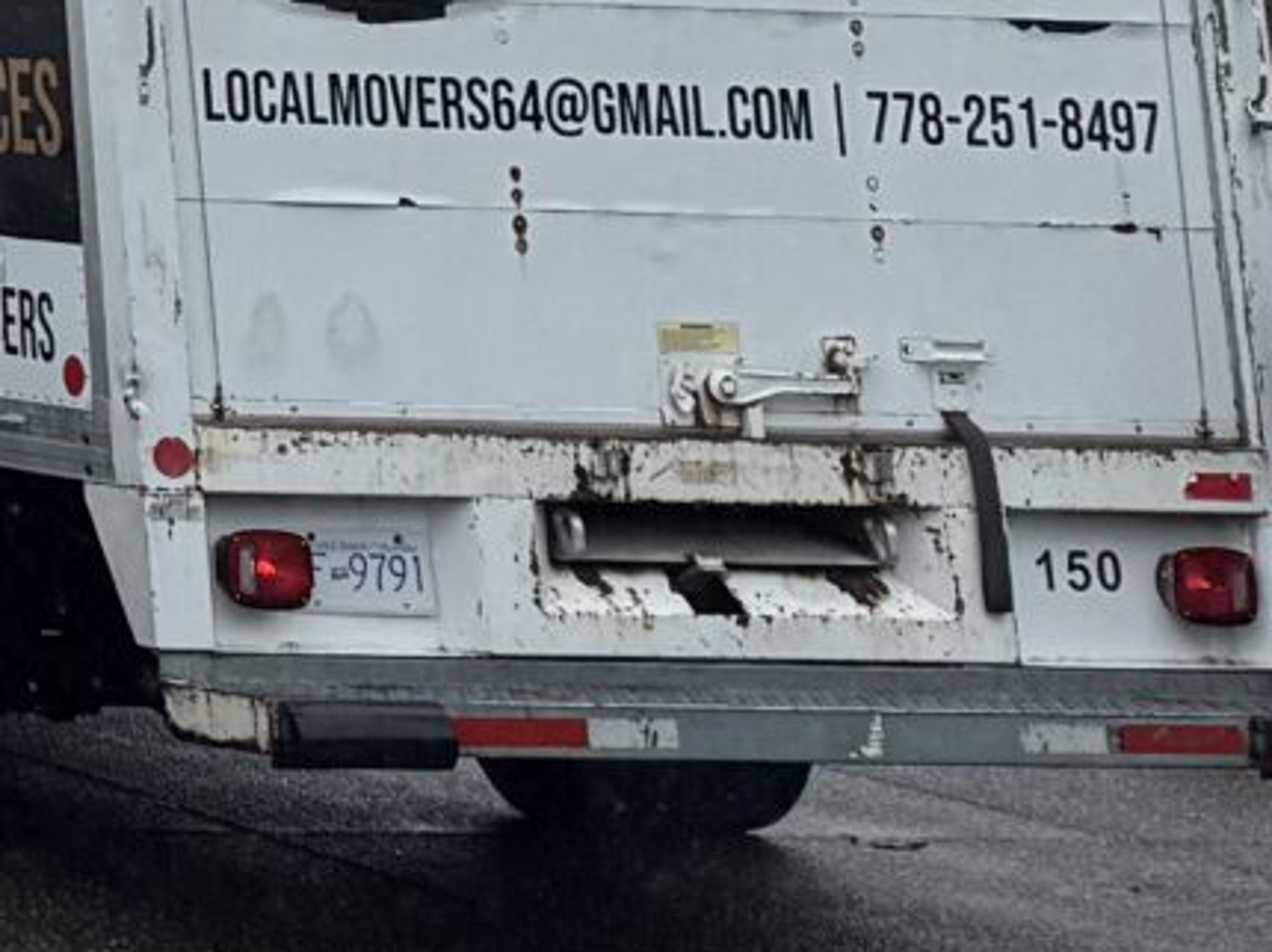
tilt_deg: +14.0
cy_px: -1304
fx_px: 5252
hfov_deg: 10.8
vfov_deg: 9.3
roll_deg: -0.7
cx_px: -2136
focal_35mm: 143
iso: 80
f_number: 1.78
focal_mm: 6.76
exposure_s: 1/1366
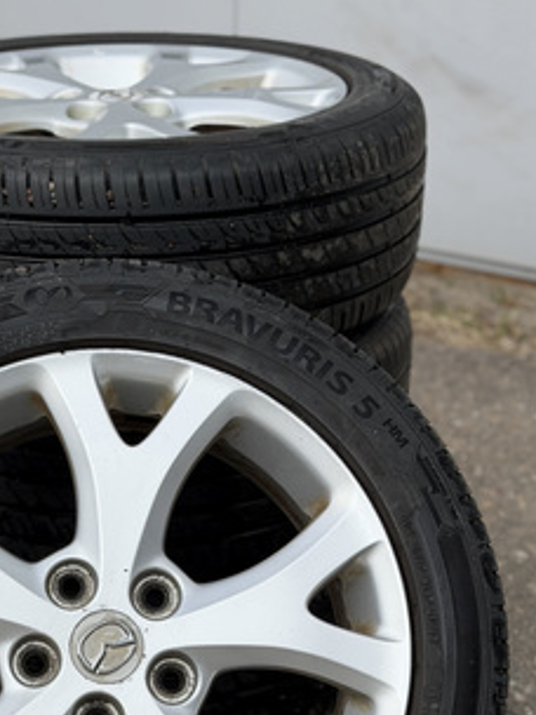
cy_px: 574
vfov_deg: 24.3
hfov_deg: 18.5
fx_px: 1631
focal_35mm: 79
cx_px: 121
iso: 64
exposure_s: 1/2976
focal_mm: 6.76
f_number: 1.78
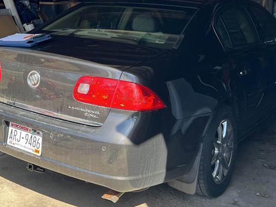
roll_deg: -0.5
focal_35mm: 54
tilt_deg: -4.0
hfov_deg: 34.8
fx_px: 431
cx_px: 69
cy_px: 22
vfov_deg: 26.2
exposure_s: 1/478
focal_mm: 5.7
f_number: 1.5
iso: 50
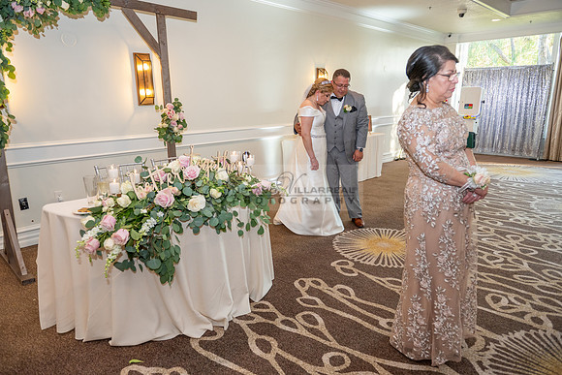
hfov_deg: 73.7
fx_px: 375
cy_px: 188
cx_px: 281
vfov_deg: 53.2
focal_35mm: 24
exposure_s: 1/125
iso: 800
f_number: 3.5
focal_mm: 24
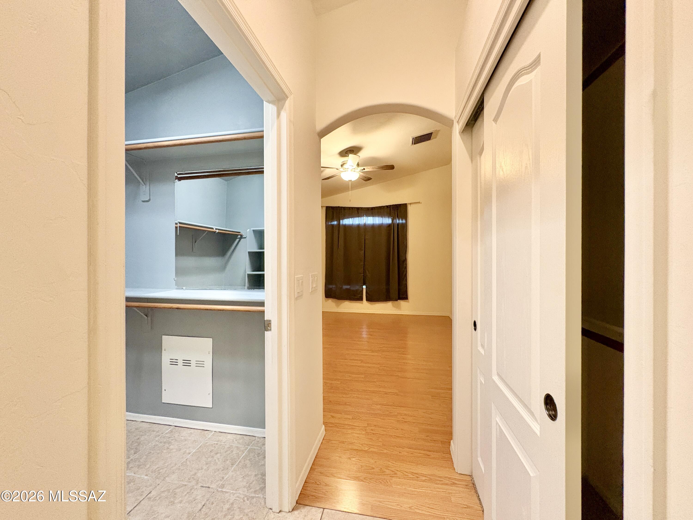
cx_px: 346
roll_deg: +0.5
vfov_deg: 85.7
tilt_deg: +0.0
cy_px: 260
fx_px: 280
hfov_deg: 102.1
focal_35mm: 14
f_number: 2.2
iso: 500
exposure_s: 1/60
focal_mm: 2.22
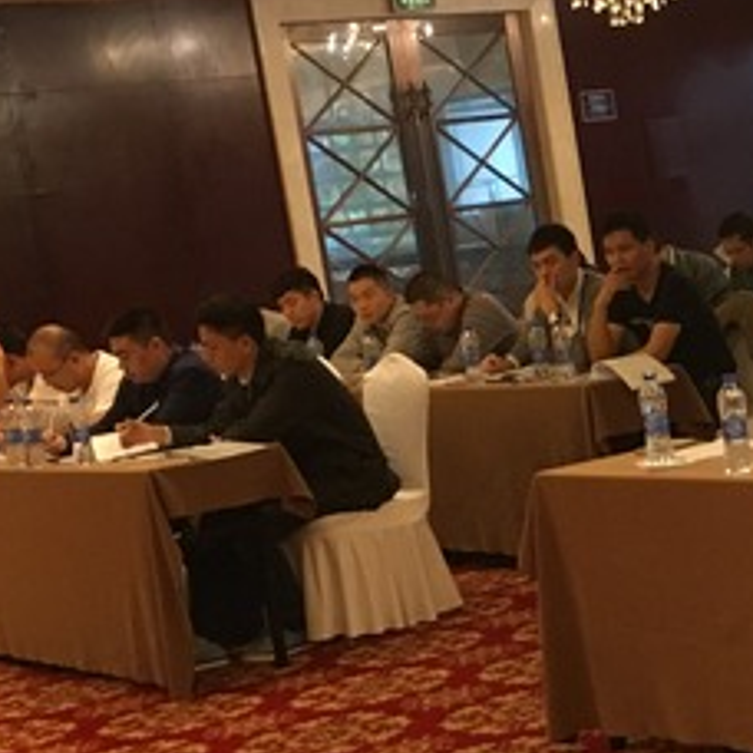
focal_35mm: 90
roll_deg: +6.9
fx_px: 2215
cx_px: 1014
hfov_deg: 17.9
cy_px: 482
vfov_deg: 19.3
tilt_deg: -8.6
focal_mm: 4.15
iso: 200
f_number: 2.2
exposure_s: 1/25
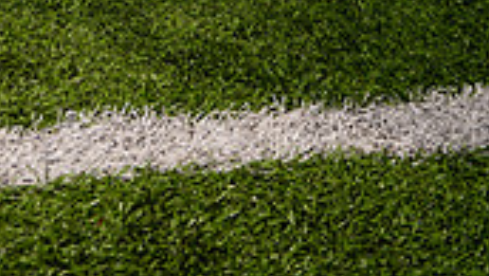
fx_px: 1103
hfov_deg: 24.6
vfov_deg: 11.9
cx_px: 100
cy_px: -356
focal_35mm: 85
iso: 100
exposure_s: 1/1250
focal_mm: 31
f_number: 4.5
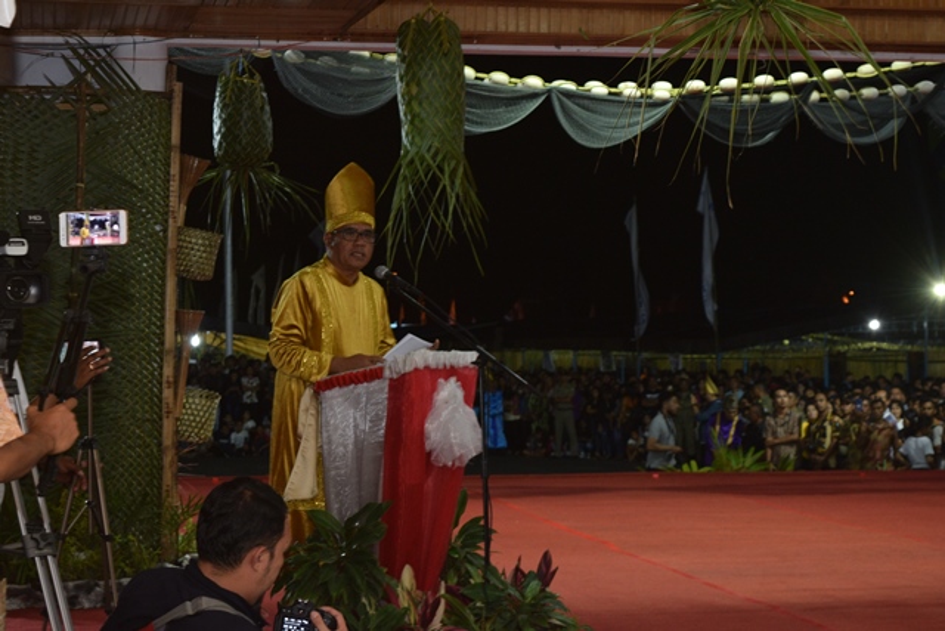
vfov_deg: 16.6
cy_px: 316
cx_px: 472
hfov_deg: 24.6
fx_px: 2166
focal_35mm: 82
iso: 800
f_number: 7.1
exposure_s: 1/20
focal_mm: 55
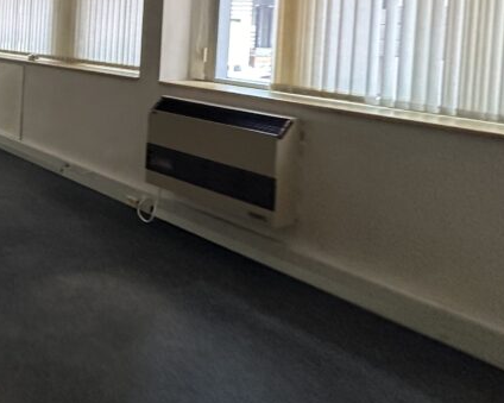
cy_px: 29
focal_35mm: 33
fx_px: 492
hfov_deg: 40.0
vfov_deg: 40.6
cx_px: -90
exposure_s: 1/100
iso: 250
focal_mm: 2.22
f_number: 2.2
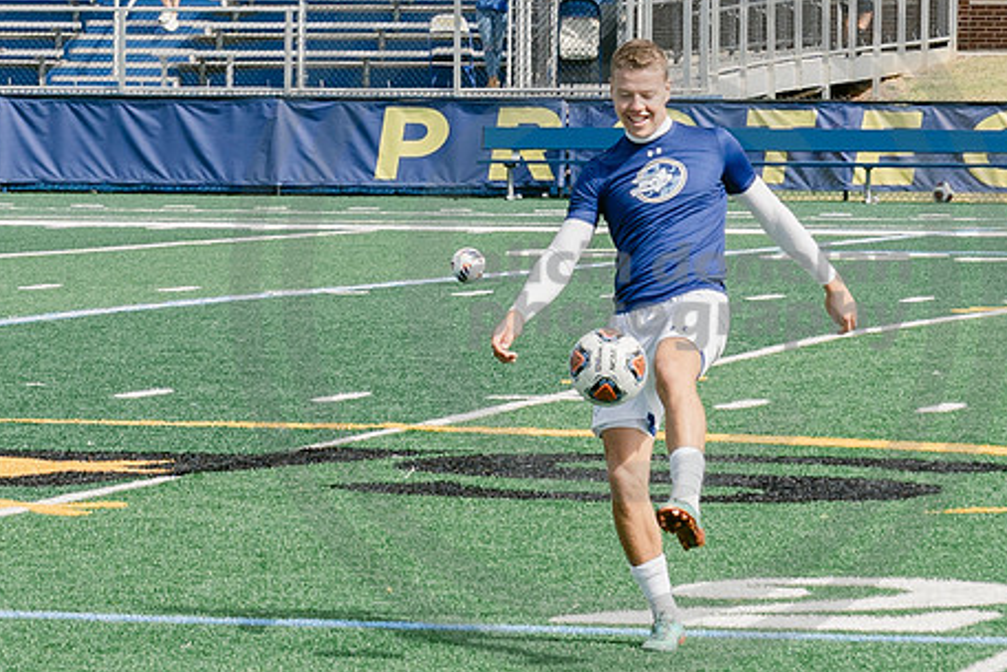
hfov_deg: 7.1
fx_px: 8142
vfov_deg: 4.7
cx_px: 95
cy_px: 298
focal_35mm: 291
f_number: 5.6
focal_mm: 70
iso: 400
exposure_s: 1/1250
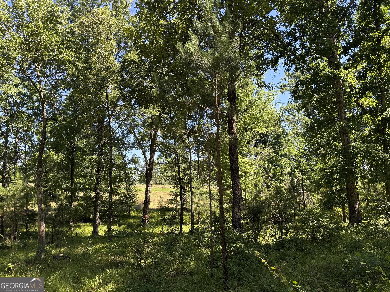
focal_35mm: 24
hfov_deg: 71.6
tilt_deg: +9.4
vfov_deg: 56.8
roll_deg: +0.6
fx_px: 270
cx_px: 195
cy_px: 146
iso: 100
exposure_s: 1/920
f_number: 1.78
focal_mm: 6.76
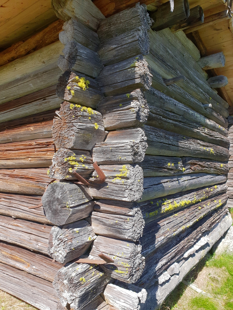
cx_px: 116
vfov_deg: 67.3
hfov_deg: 53.1
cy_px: 155
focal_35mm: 26
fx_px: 233
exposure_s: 1/611
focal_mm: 4.3
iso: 50
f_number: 2.4
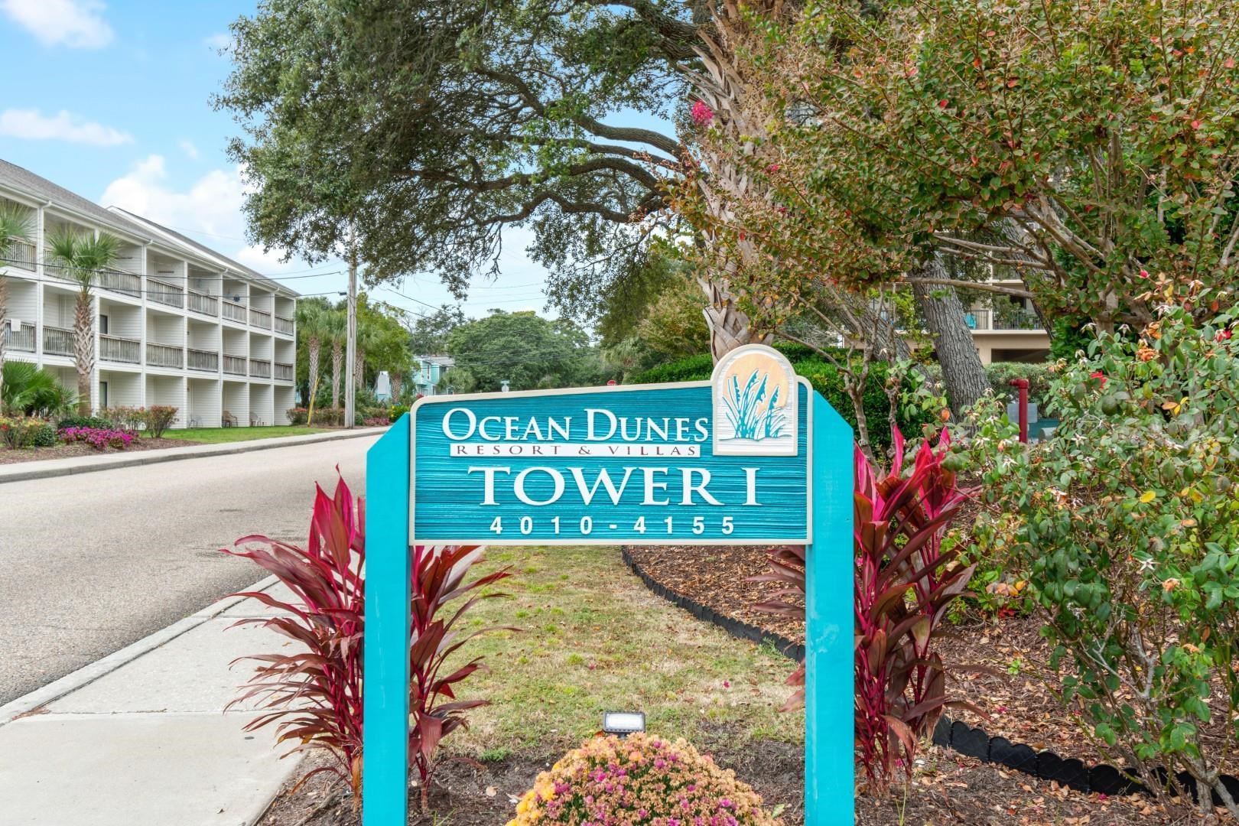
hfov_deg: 61.9
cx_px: 620
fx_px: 1032
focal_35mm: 30
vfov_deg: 43.6
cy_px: 413
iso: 100
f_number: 5.6
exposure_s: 1/30
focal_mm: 20
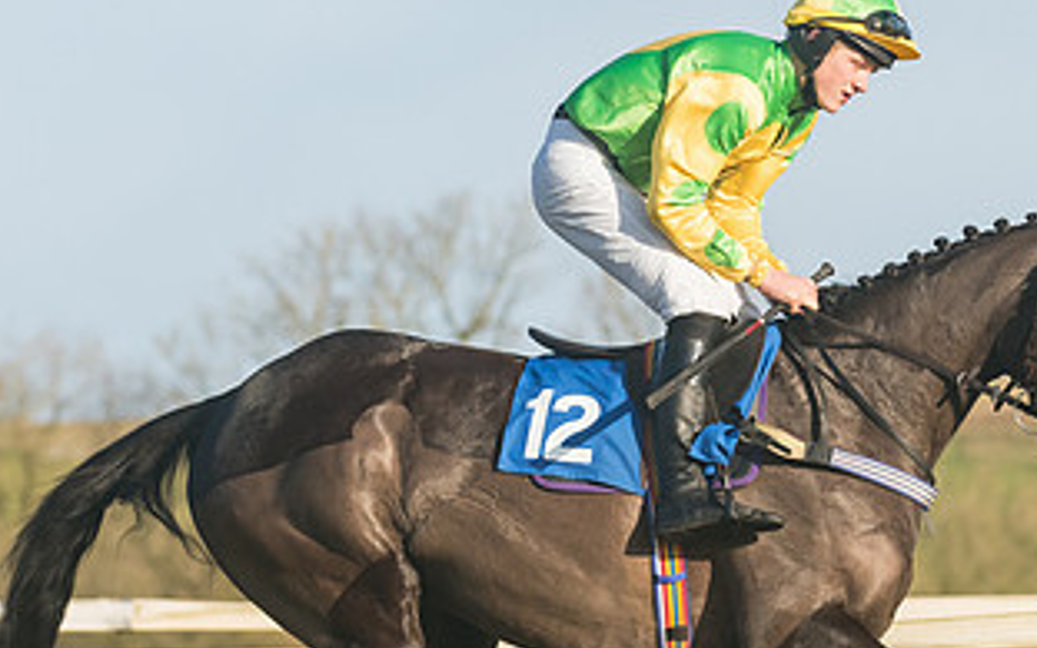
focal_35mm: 454
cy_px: 545
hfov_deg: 4.6
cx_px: 774
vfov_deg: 2.9
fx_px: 12831
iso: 400
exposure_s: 1/5000
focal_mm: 160
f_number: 5
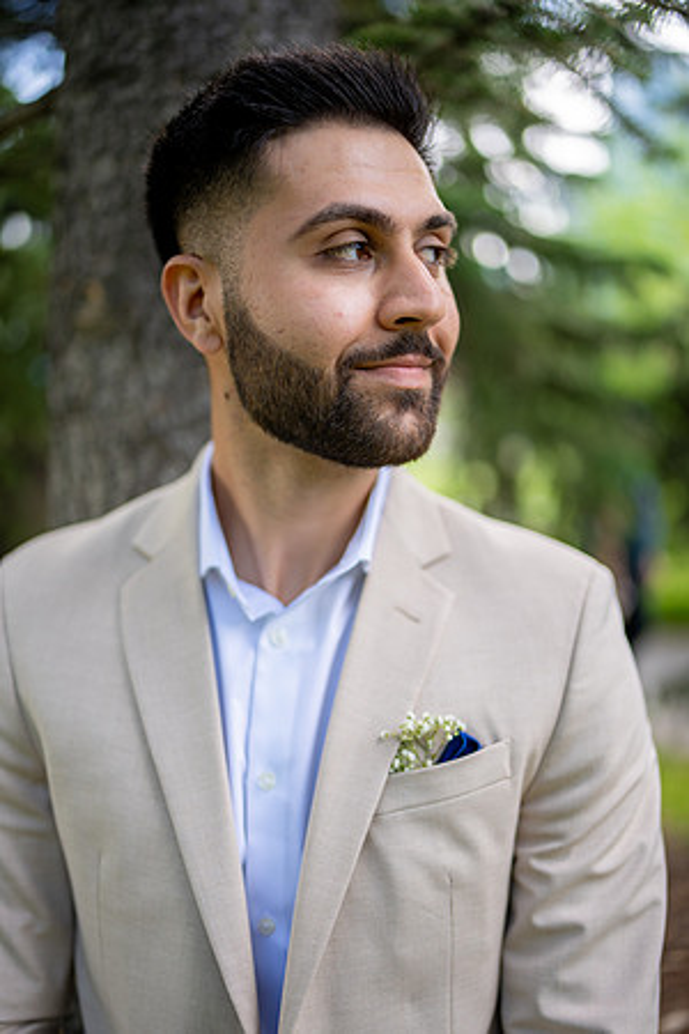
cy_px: 517
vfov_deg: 54.4
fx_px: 1005
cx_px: 344
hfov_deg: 37.9
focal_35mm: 35
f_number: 1.2
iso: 125
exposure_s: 1/1000
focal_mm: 35
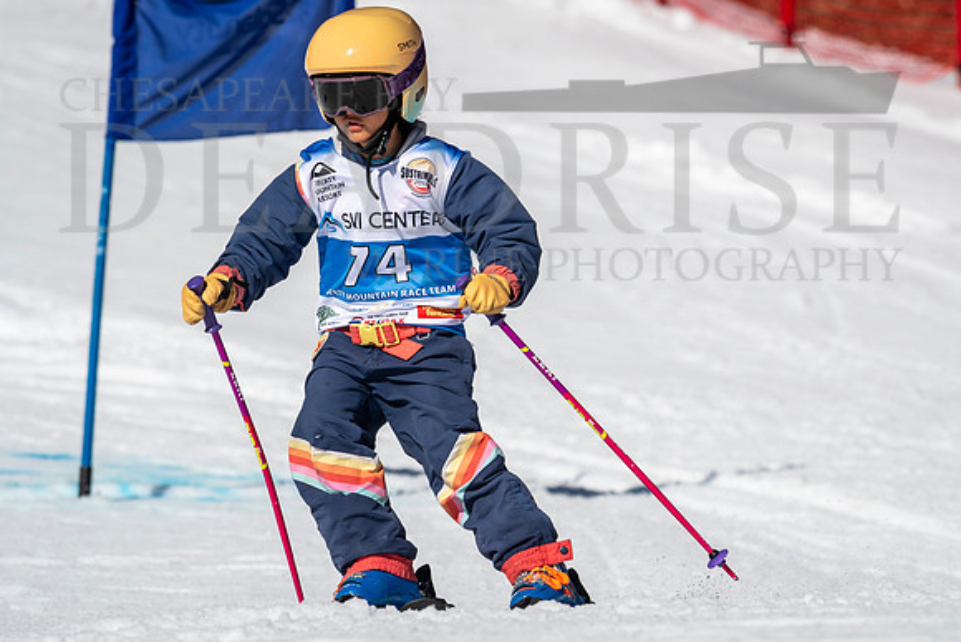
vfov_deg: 2.2
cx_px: 506
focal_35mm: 631
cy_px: 338
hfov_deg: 3.3
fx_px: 16858
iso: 200
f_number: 8
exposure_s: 1/2000
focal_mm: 400
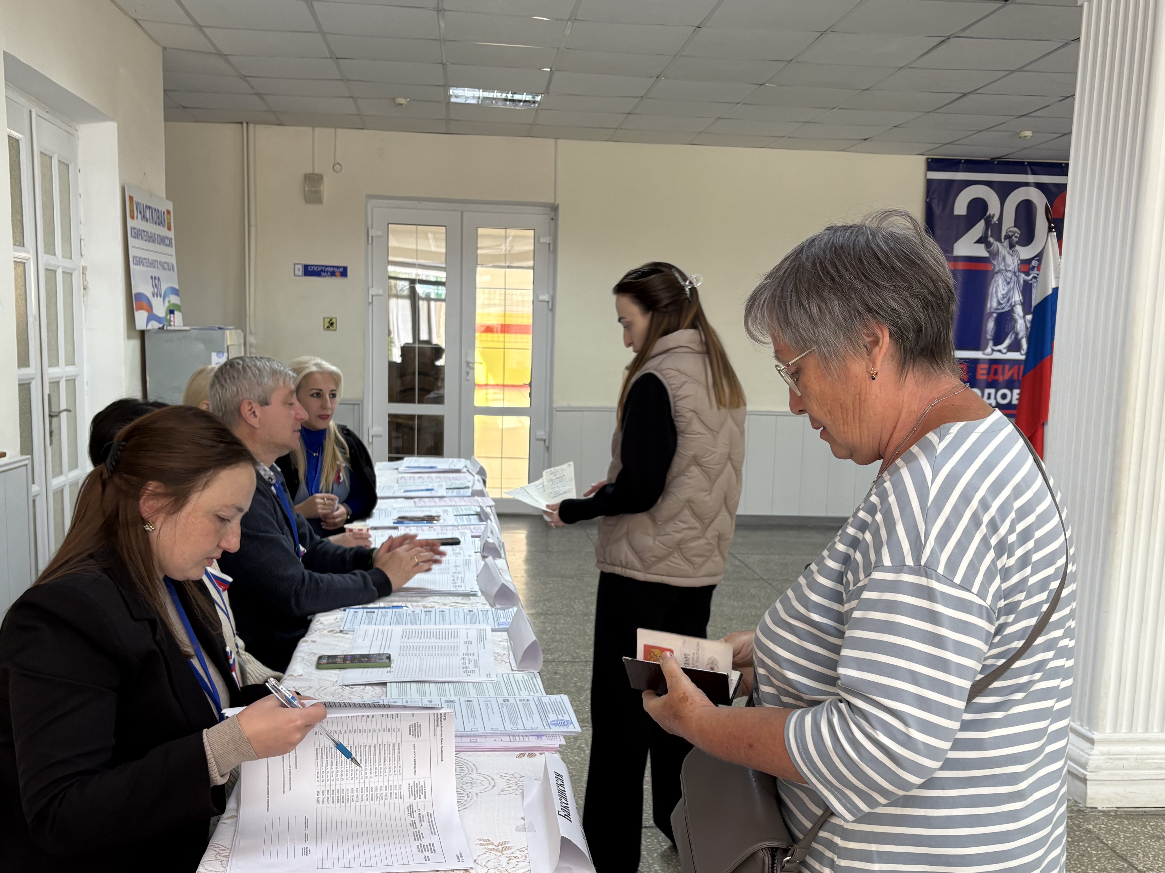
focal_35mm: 36
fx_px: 1212
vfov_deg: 39.5
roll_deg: -1.5
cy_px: 520
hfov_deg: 51.4
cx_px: 583
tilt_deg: -7.9
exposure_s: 1/50
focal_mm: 5.96
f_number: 1.6
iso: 100
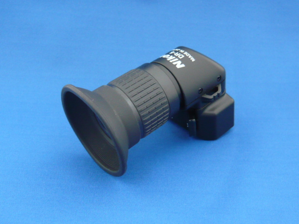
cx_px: 150
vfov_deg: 36.0
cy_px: 112
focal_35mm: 40
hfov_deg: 46.8
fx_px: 346
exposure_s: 1/20
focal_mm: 4.6
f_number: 2.8
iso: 200
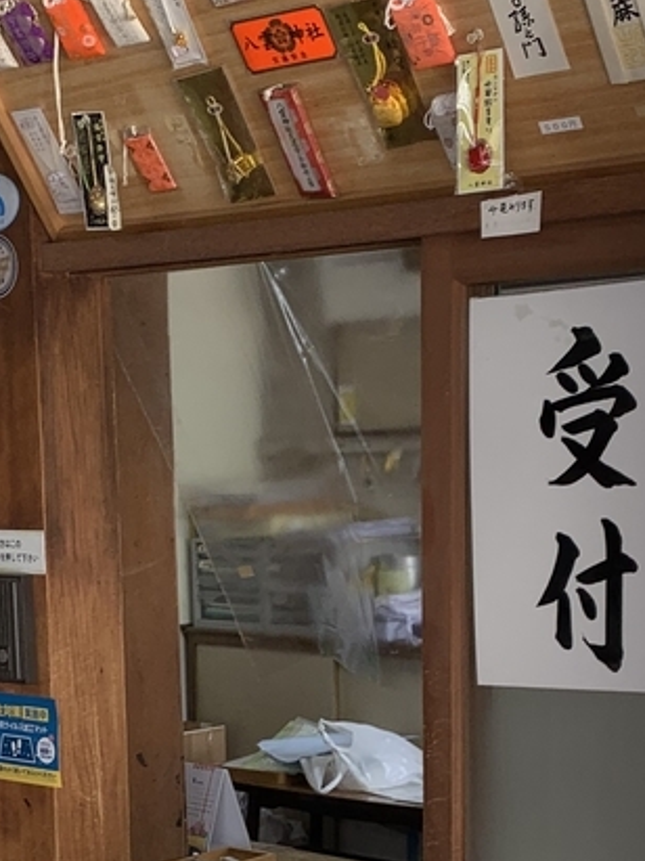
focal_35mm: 76
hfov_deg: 19.4
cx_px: 276
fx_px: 1889
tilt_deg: -9.1
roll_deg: +2.0
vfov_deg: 25.2
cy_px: 708
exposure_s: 1/147
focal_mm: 4.25
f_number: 1.8
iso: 25
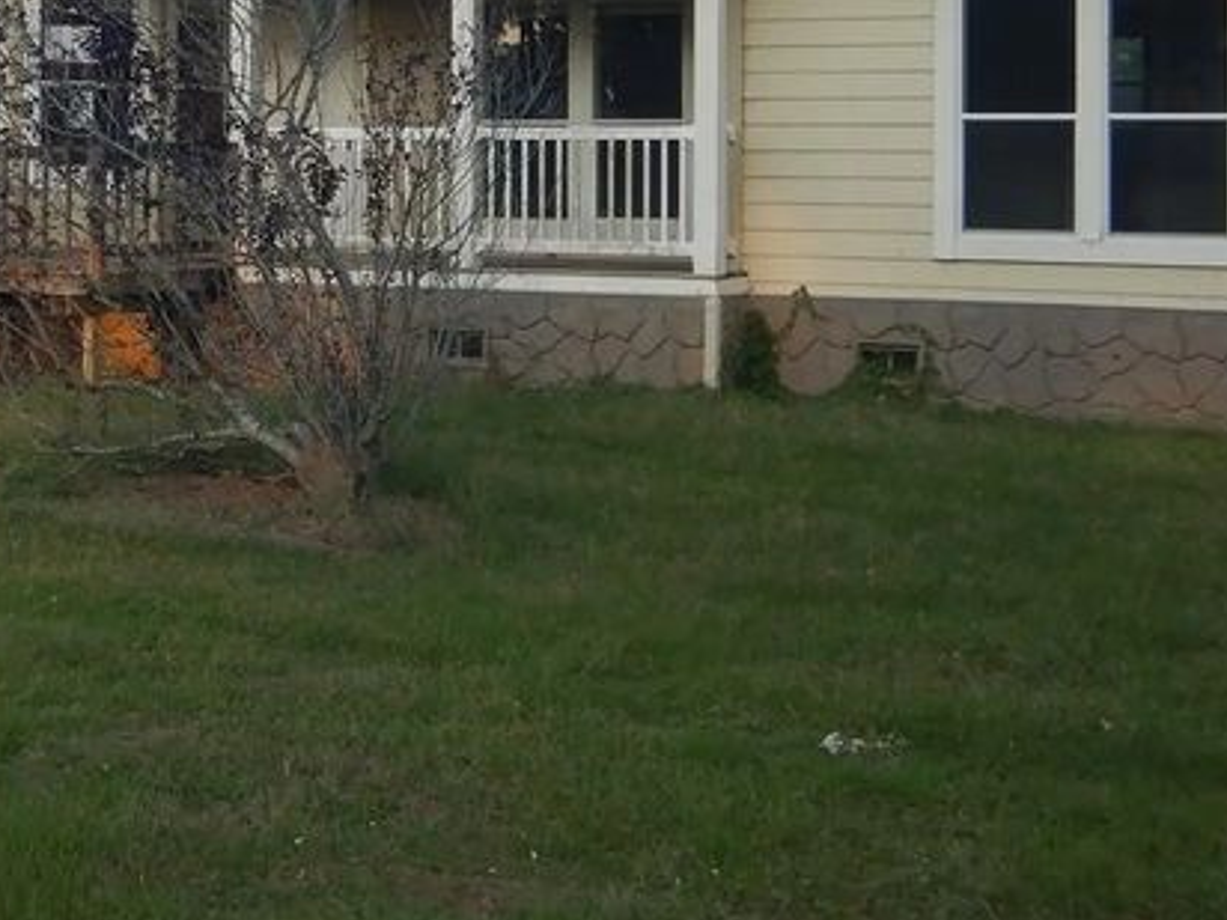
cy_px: 89
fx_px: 2552
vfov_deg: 20.0
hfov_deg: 26.7
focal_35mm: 72
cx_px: 295
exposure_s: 1/320
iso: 125
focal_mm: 5.1
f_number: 2.8
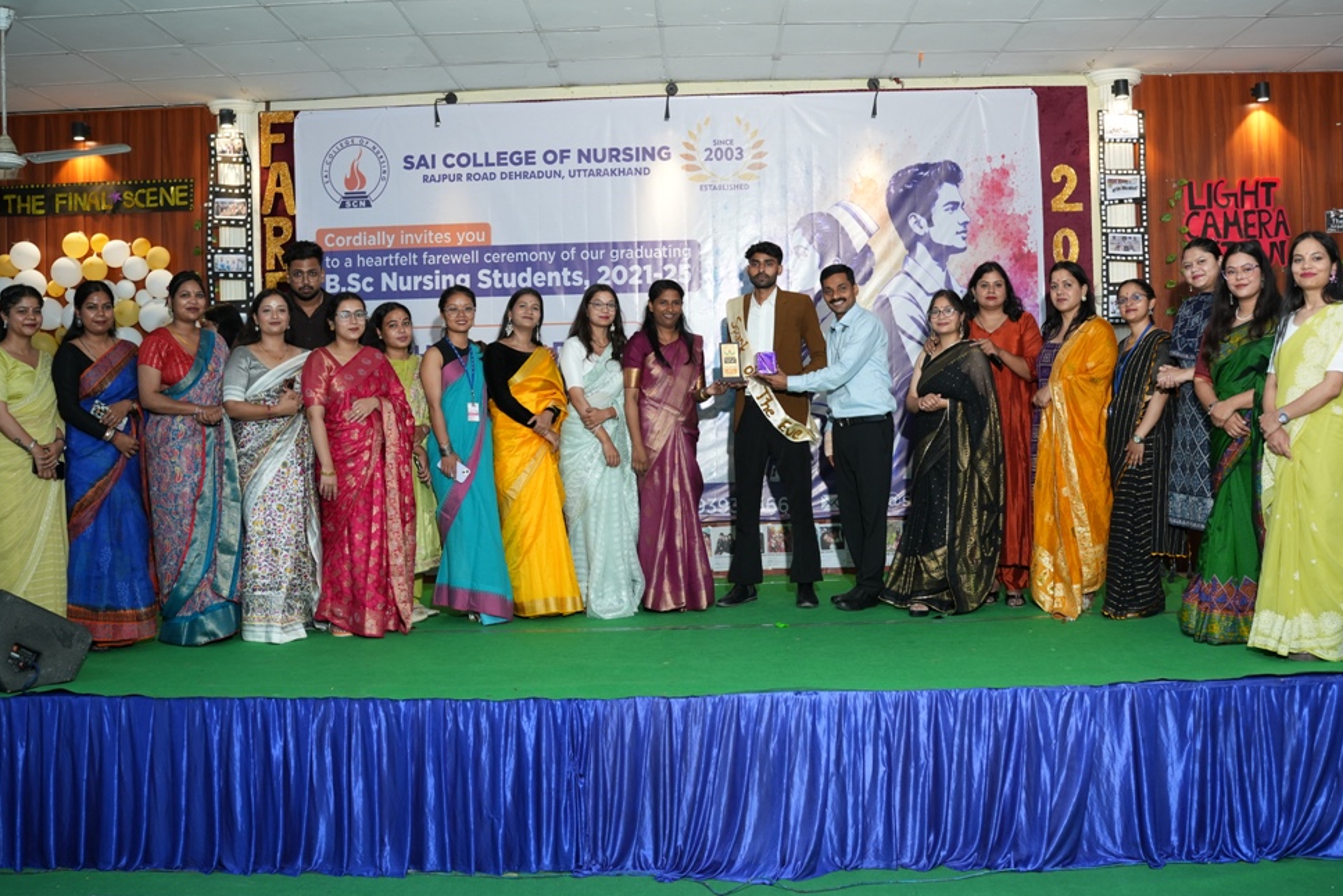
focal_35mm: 38
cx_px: 676
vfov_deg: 35.1
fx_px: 1418
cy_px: 417
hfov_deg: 50.7
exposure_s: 1/160
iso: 800
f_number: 2.8
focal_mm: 35
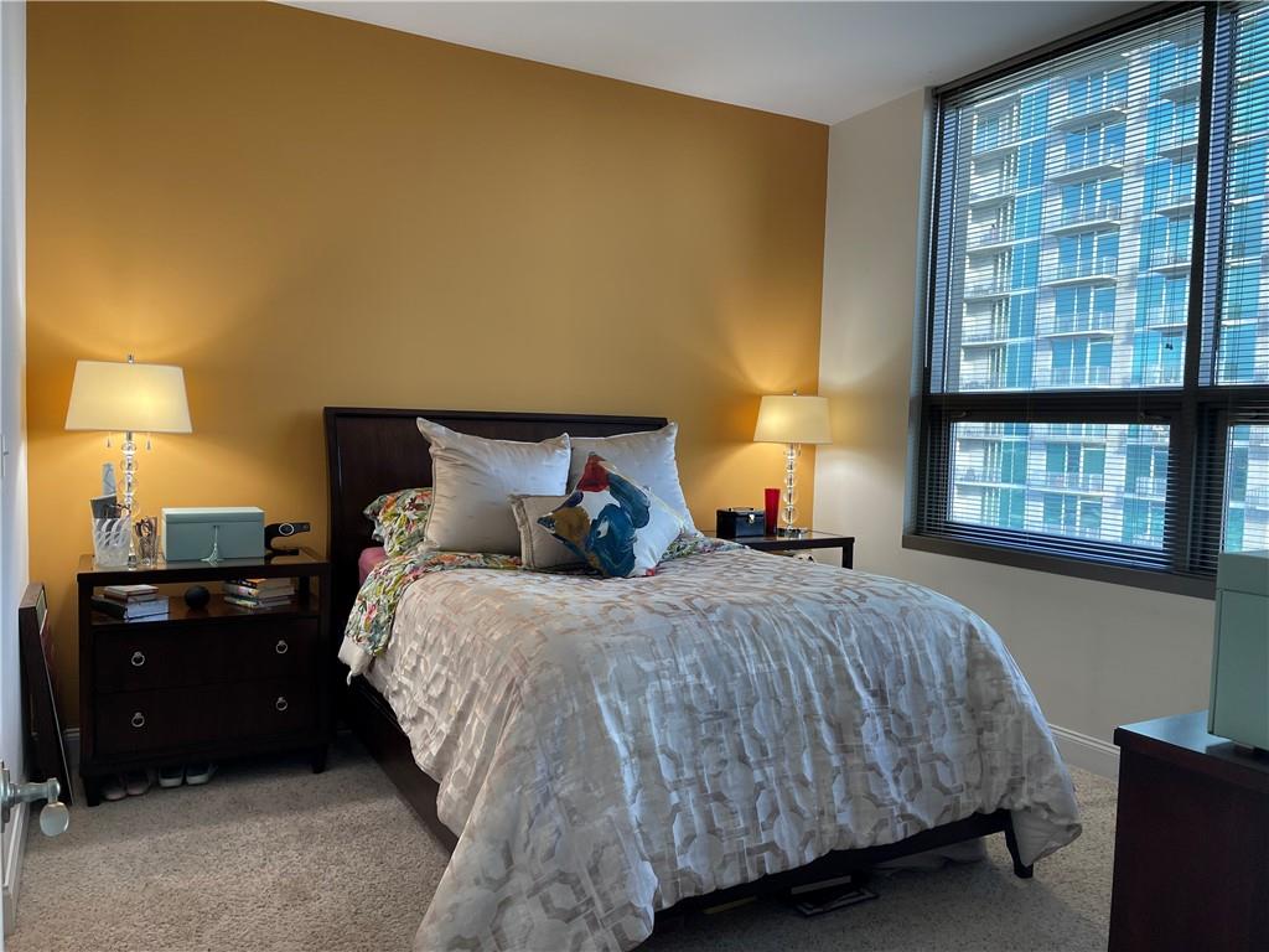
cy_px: 476
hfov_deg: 69.4
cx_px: 634
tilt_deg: -4.5
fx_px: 916
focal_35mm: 25
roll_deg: -1.5
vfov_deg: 54.9
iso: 125
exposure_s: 1/120
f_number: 1.6
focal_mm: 5.1
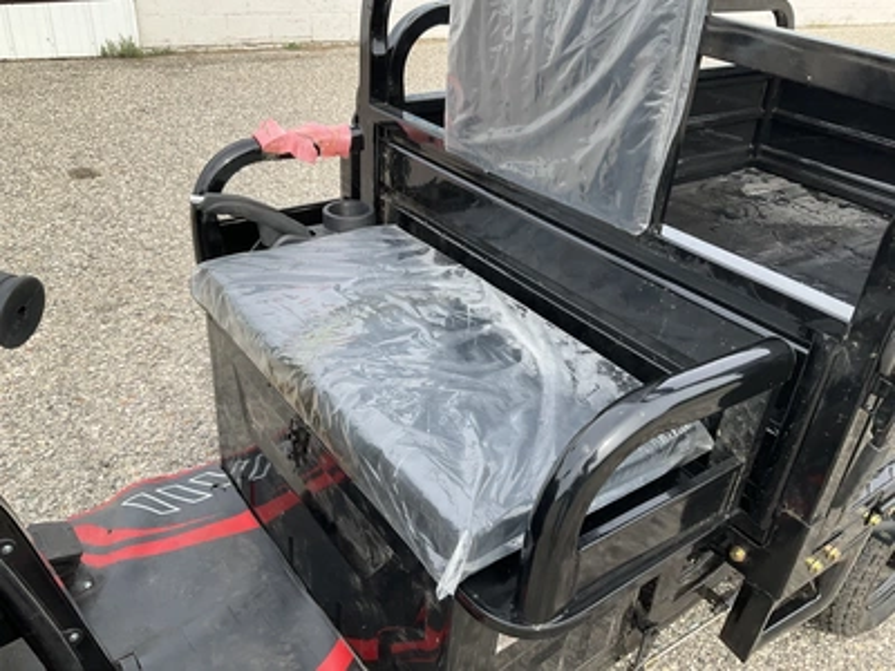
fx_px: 750
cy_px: 336
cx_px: 448
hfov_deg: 61.7
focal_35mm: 29
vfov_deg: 48.2
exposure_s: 1/500
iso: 25
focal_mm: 3
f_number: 1.8
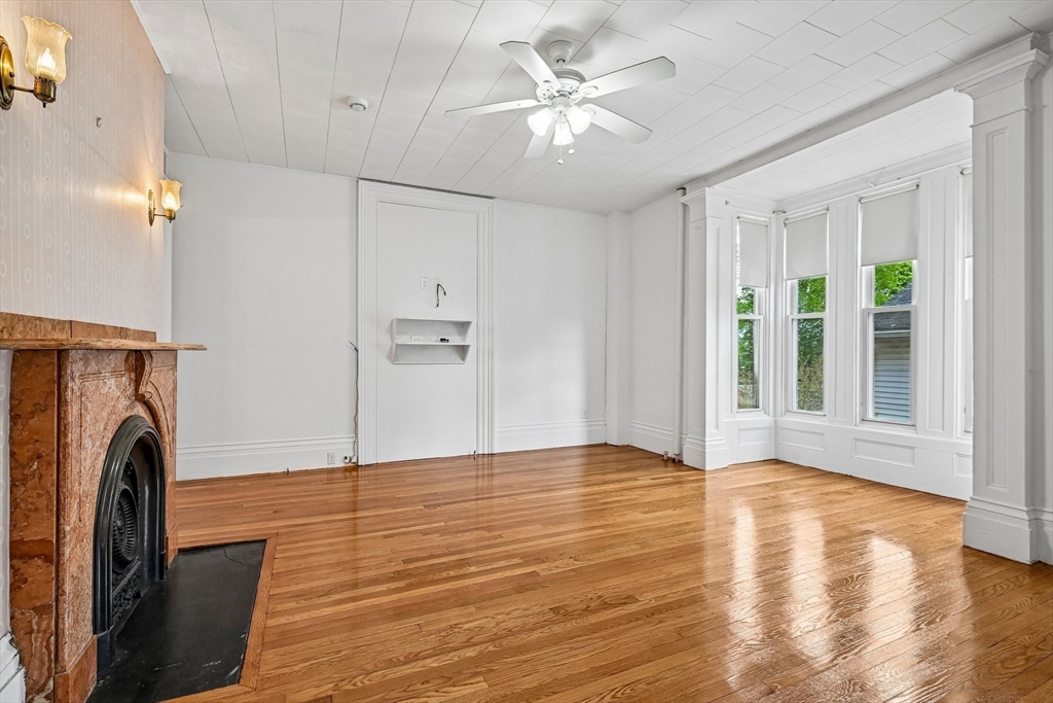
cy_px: 352
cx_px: 526
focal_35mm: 16
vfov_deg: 73.8
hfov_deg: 96.7
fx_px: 468
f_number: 8
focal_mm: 16
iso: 400
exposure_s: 1/13
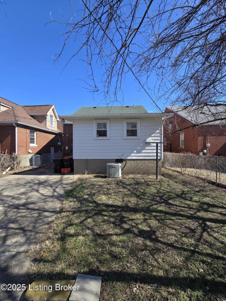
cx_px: 113
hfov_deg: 89.9
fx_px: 113
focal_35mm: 13
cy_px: 150
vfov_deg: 106.2
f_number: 2.2
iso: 50
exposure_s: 1/1314
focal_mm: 2.2
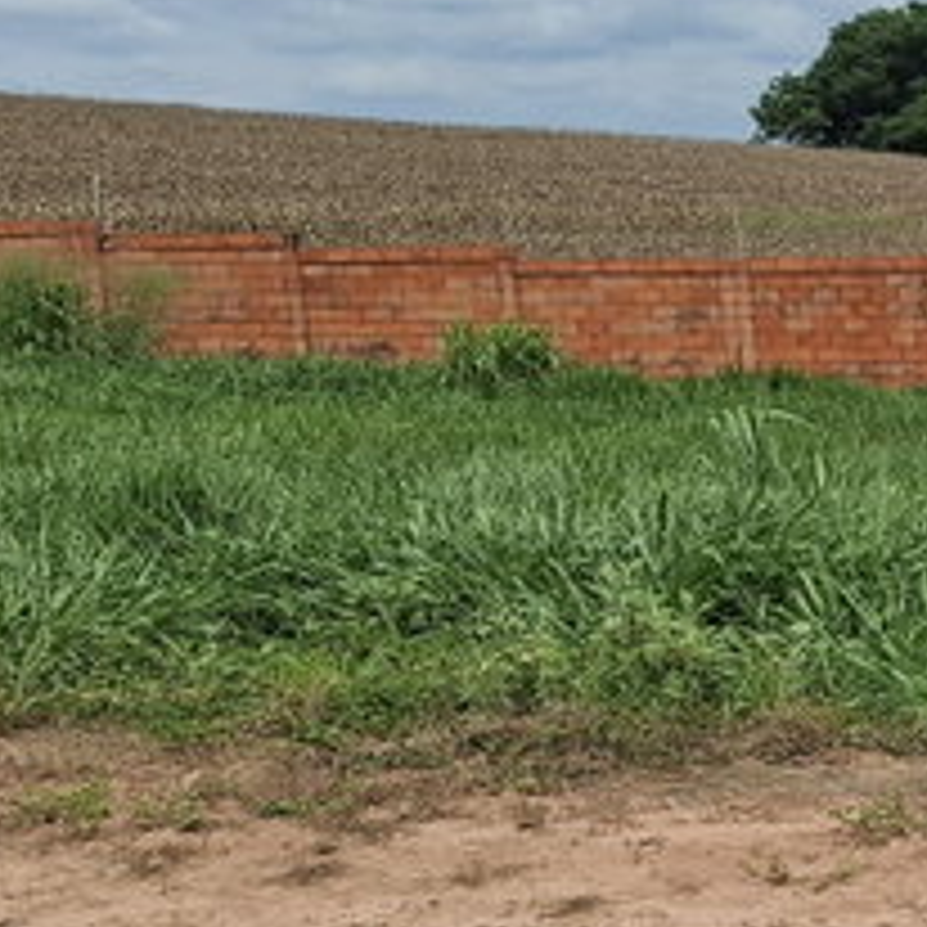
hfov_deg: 16.6
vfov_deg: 19.3
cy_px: 727
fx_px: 2696
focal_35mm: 89
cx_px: 1616
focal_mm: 5.54
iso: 50
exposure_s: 1/1969
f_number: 1.8
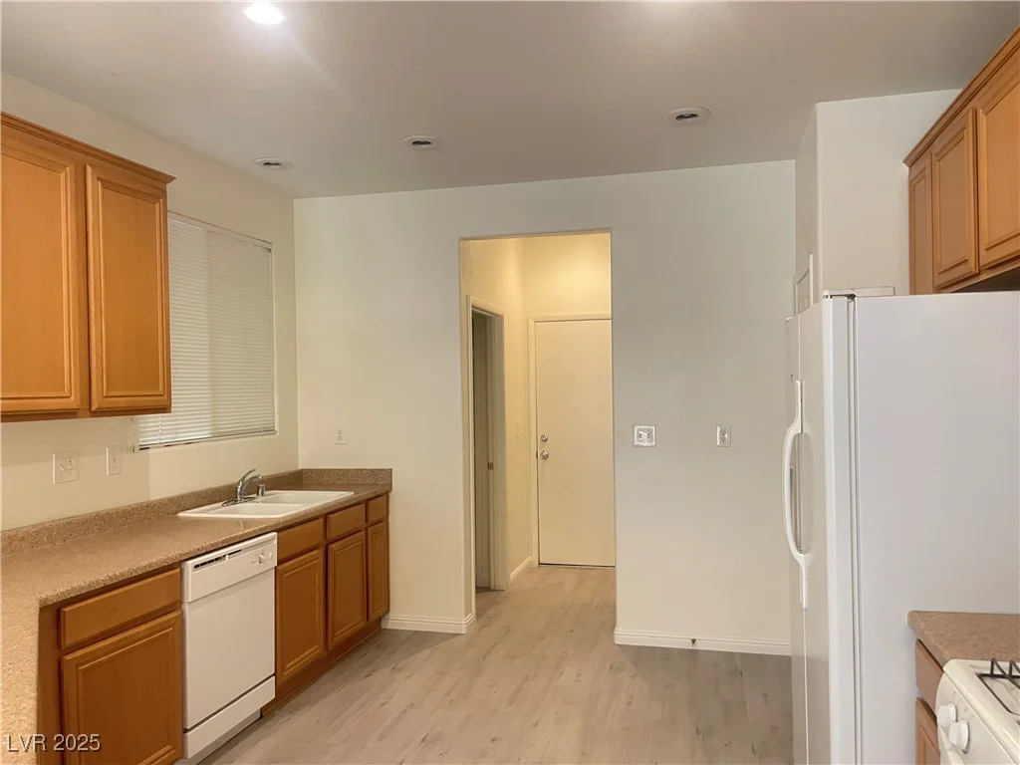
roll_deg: +1.9
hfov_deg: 67.3
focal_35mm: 26
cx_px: 510
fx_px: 766
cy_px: 382
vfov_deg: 53.1
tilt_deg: +1.0
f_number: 1.6
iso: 400
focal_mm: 4.2
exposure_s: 1/60
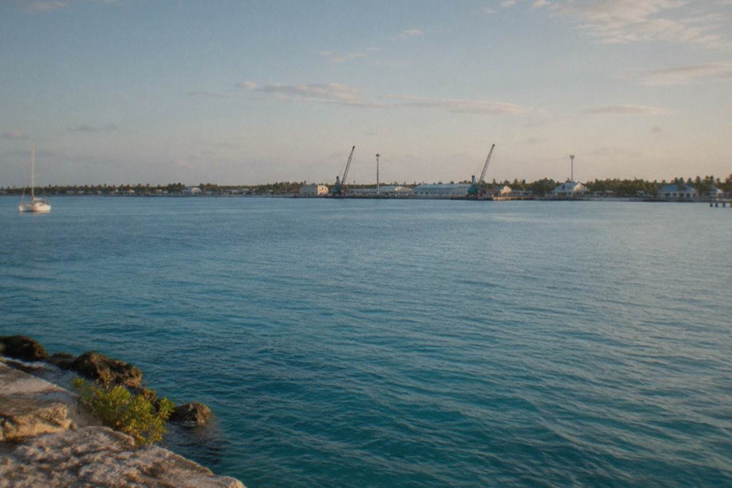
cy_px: 244
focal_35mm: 35
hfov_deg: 54.4
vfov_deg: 37.8
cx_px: 366
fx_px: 712
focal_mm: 35
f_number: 5
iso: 320
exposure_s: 1/2000
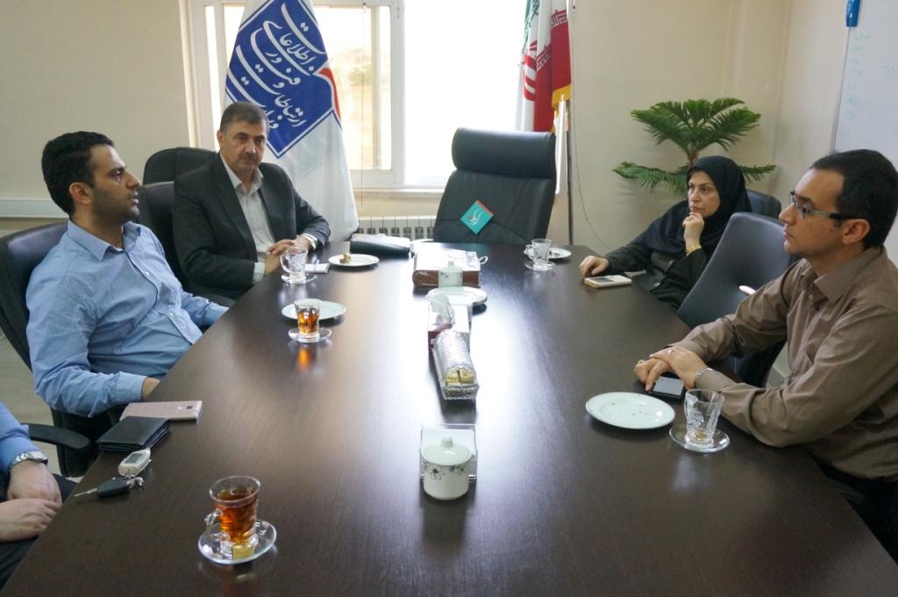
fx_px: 785
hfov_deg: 59.6
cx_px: 449
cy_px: 298
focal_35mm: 32
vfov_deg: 41.6
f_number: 4
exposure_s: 1/160
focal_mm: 21
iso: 2500
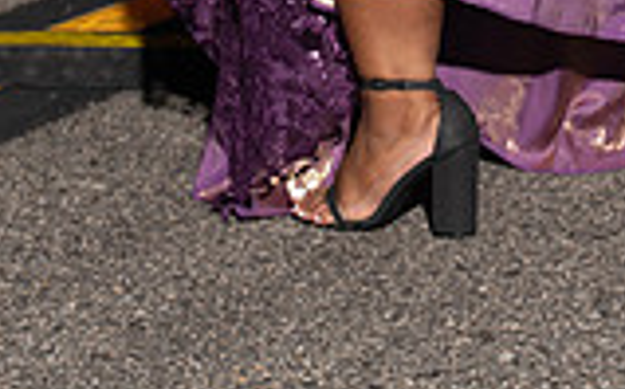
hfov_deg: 10.4
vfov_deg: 6.2
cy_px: -487
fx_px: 3437
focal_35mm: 202
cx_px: 387
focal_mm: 70
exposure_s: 1/200
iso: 1000
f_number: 6.3
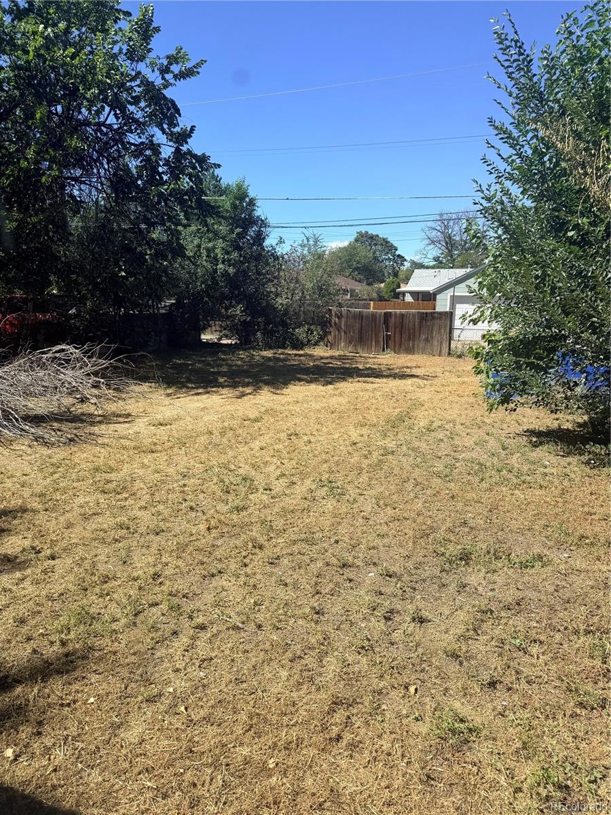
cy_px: 408
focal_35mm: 24
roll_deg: -0.8
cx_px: 306
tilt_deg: -12.1
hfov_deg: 56.8
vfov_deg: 71.6
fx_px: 565
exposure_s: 1/2370
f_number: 1.78
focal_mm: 6.76
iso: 80
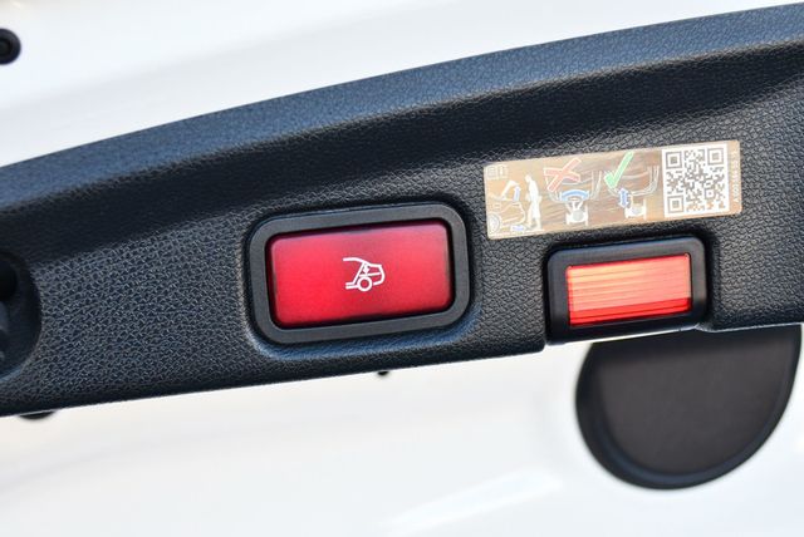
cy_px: 268
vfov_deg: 21.3
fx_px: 1431
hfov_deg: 31.4
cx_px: 402
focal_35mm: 64
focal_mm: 32
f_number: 4.8
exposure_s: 1/250
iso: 560
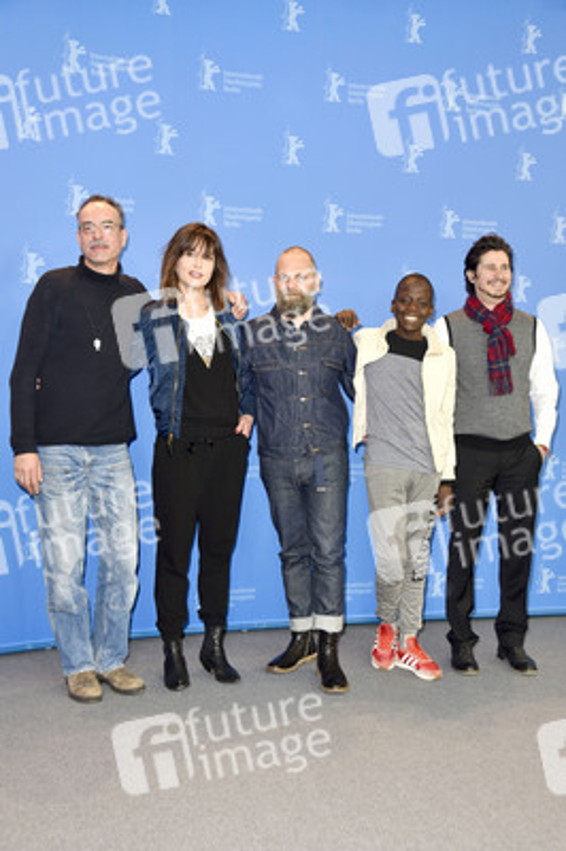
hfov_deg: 36.8
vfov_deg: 53.2
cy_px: 426
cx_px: 283
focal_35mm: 36
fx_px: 850
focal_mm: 36
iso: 640
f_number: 5.6
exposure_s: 1/125
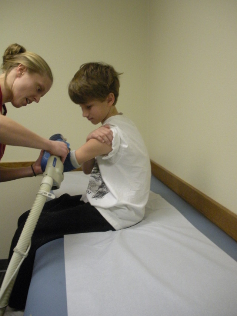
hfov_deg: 39.7
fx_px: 329
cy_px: 158
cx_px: 118
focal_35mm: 36
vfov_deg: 51.3
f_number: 3.5
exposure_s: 1/34
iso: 400
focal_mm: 6.3
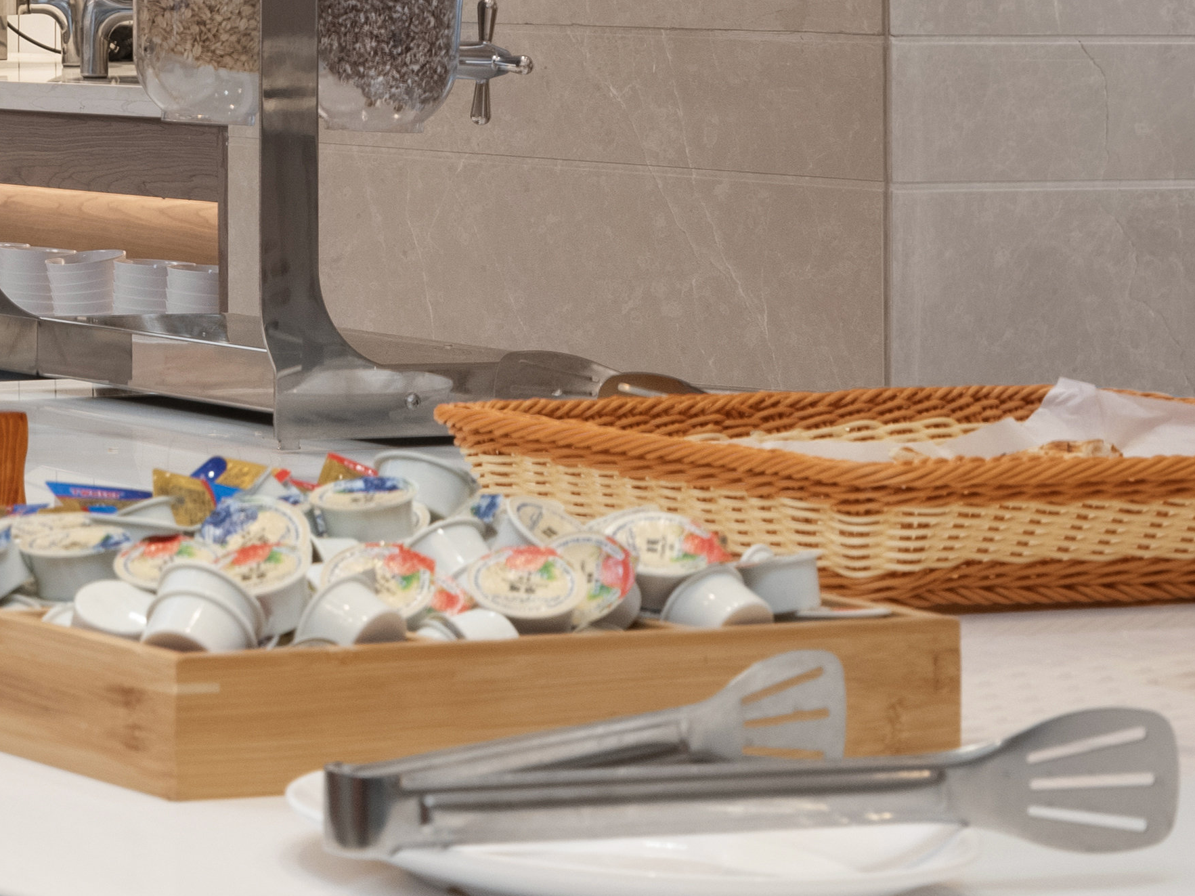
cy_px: -137
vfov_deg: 11.1
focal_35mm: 131
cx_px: -1358
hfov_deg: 12.7
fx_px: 4521
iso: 250
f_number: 10
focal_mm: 35
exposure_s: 1/8
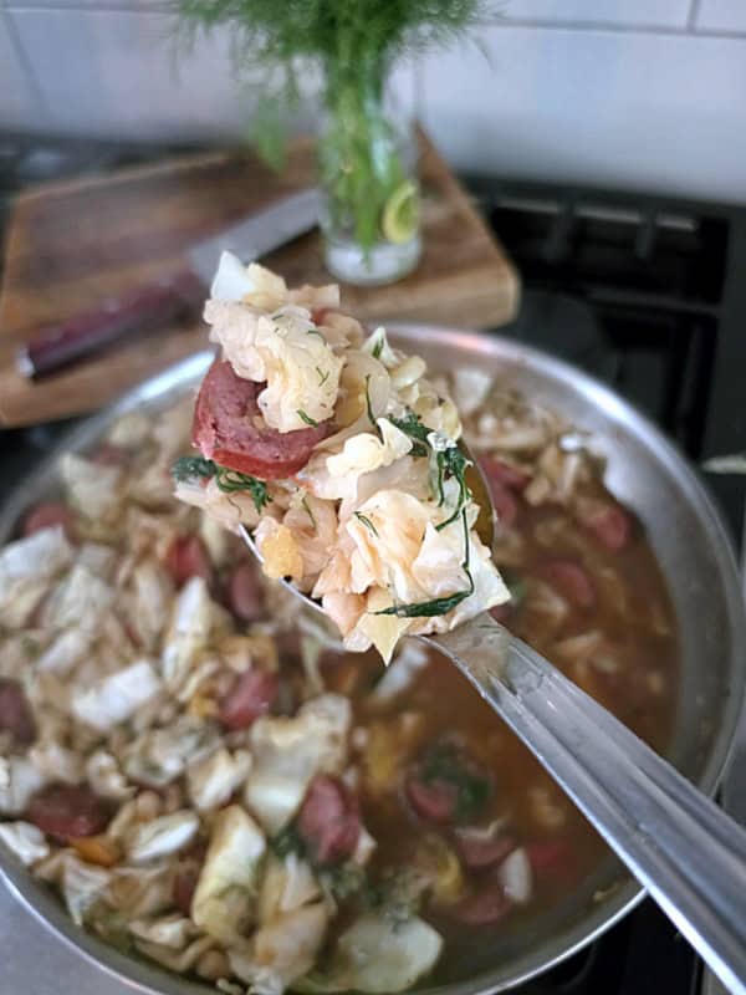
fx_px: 661
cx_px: 373
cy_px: 498
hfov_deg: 58.9
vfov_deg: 73.9
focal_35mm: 23
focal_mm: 6.5
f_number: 1.4
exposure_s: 1/24
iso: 1000
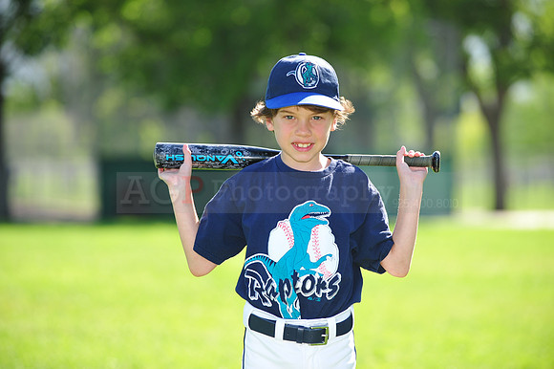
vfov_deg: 7.8
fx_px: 2691
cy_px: 184
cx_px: 277
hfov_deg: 11.8
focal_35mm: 175
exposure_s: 1/640
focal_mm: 175
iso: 250
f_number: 4.5
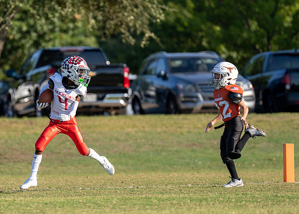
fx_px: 2665
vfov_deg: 4.6
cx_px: 59
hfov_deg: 6.4
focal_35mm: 314
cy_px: 103
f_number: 2.8
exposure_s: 1/1250
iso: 100
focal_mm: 200
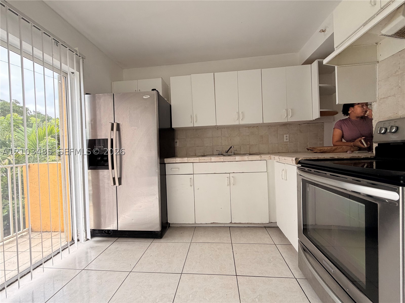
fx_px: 164
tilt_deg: -0.3
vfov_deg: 85.7
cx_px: 202
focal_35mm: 14
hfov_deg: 102.1
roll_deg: +2.3
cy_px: 152
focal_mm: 2.22
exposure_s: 1/121
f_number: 2.2
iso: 200
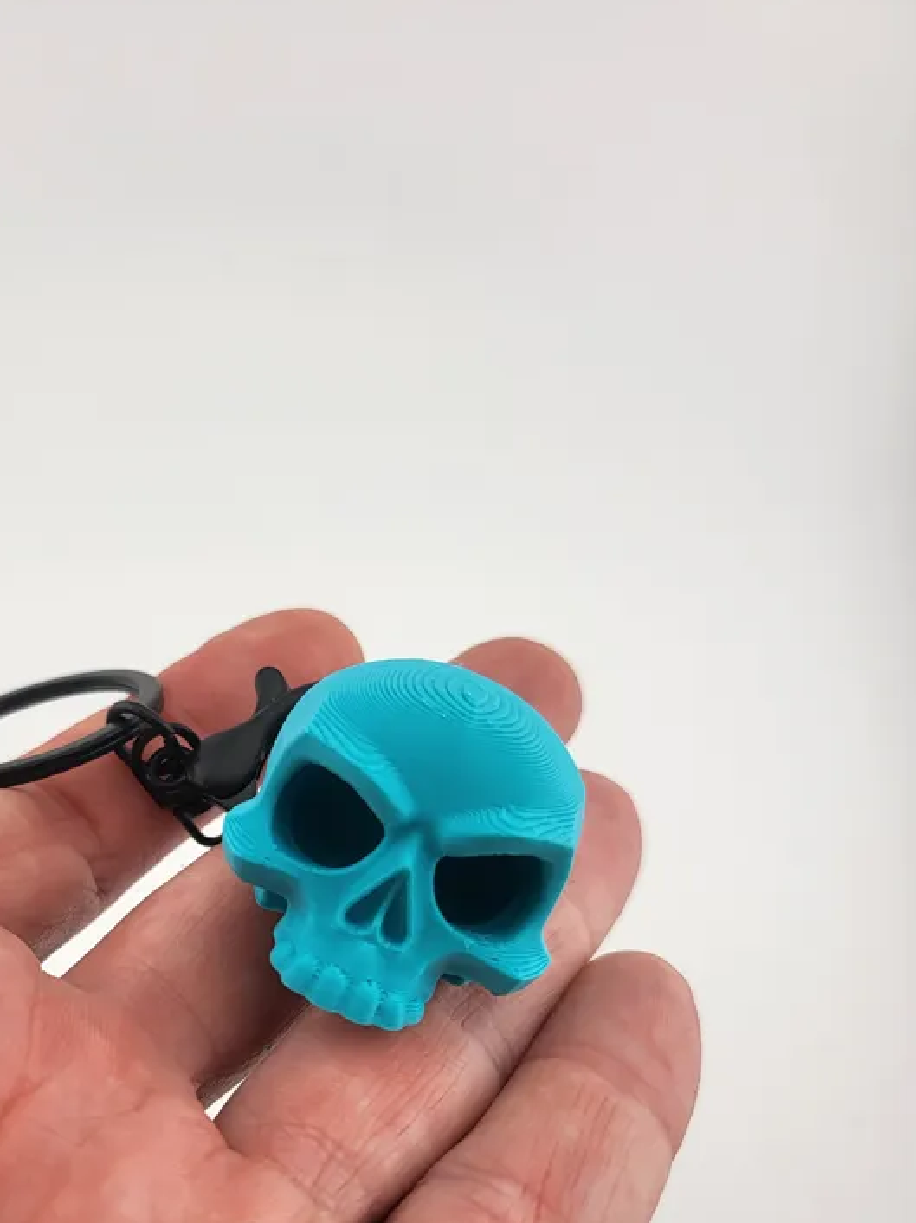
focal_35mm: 34
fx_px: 1200
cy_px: 844
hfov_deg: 41.0
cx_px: 275
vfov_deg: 52.6
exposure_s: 1/1142
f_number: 1.8
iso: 40
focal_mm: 5
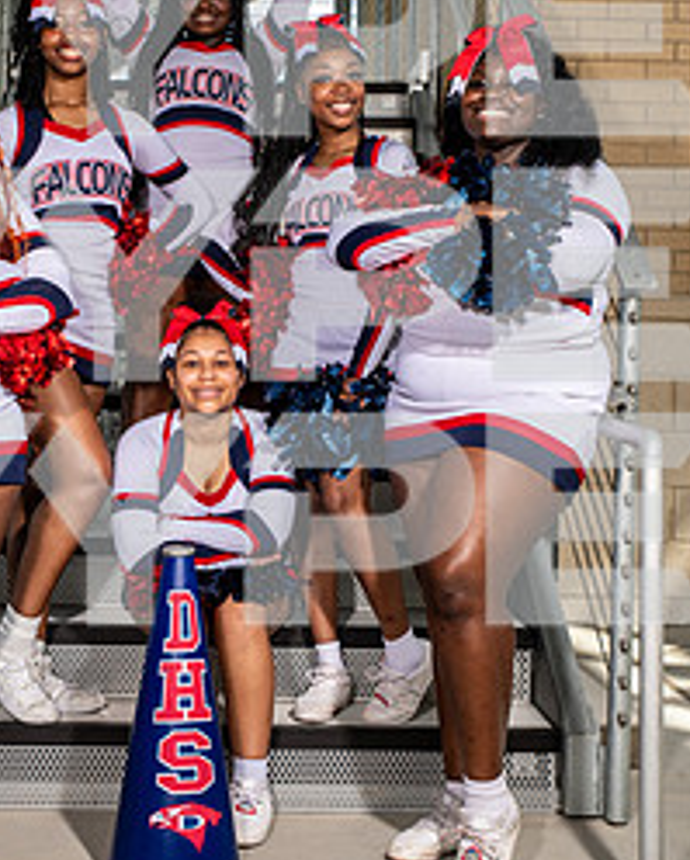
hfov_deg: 22.4
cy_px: 277
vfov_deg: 27.7
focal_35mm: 68
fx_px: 1733
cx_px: 212
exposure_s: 1/320
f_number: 7.1
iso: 200
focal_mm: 40
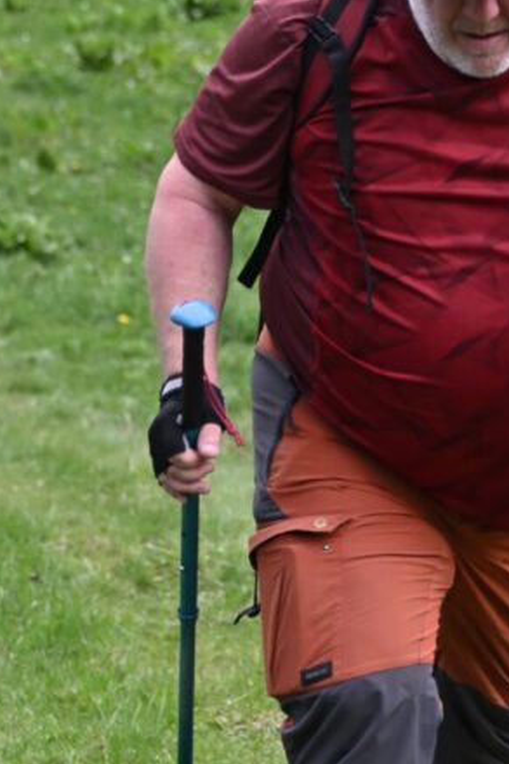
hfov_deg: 3.3
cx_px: 490
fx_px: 8751
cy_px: 667
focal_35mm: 412
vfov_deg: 5.0
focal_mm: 105
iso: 900
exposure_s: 1/800
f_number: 6.7
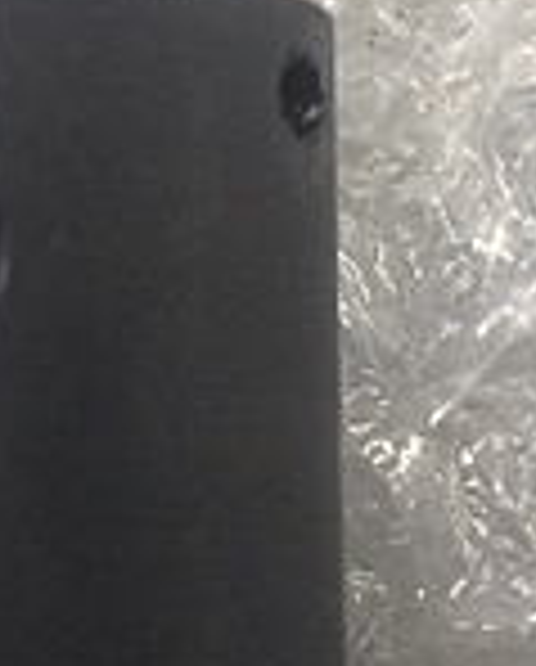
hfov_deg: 12.1
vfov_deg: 15.7
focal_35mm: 122
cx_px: -275
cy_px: 184
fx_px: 2412
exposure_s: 1/30
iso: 50
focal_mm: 4.15
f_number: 2.2
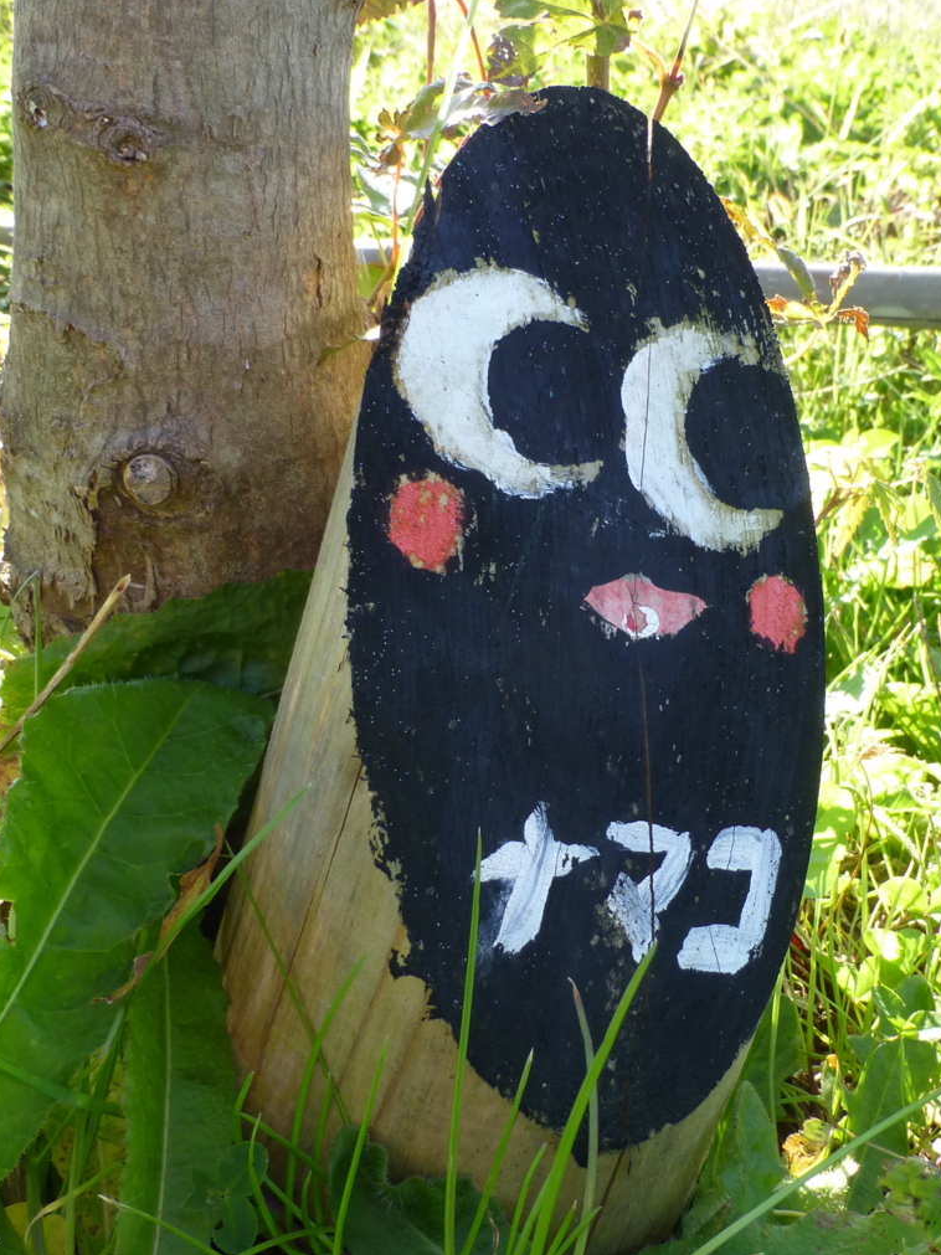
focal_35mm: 38
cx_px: 520
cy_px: 632
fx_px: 1378
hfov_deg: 37.7
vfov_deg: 49.0
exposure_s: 1/100
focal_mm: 4.3
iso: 100
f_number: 4
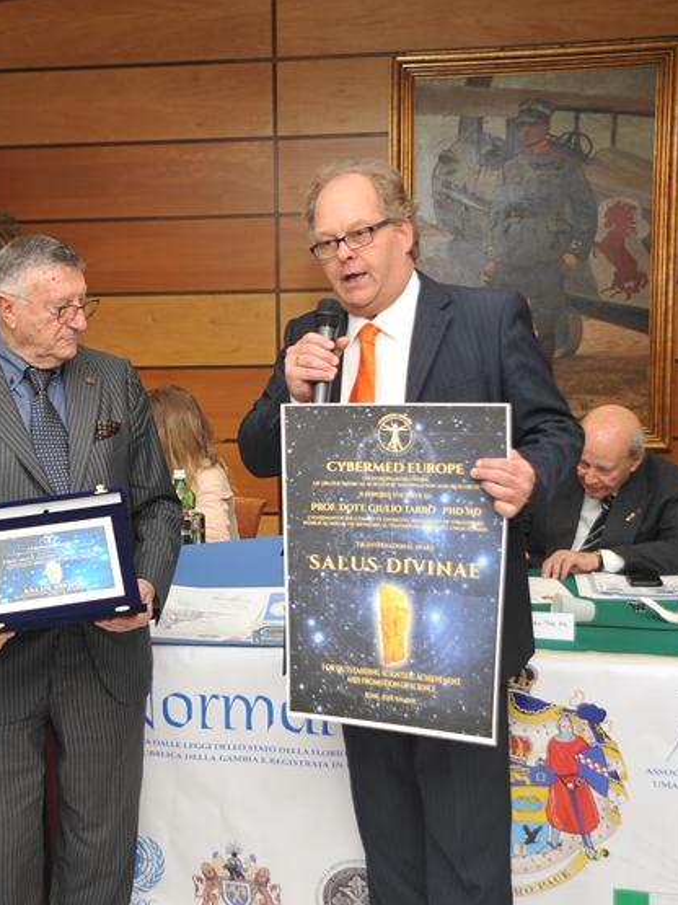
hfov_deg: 25.9
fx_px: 1463
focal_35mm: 56
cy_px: 457
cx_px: 208
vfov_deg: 34.4
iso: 500
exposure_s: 1/50
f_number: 4.5
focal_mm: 38
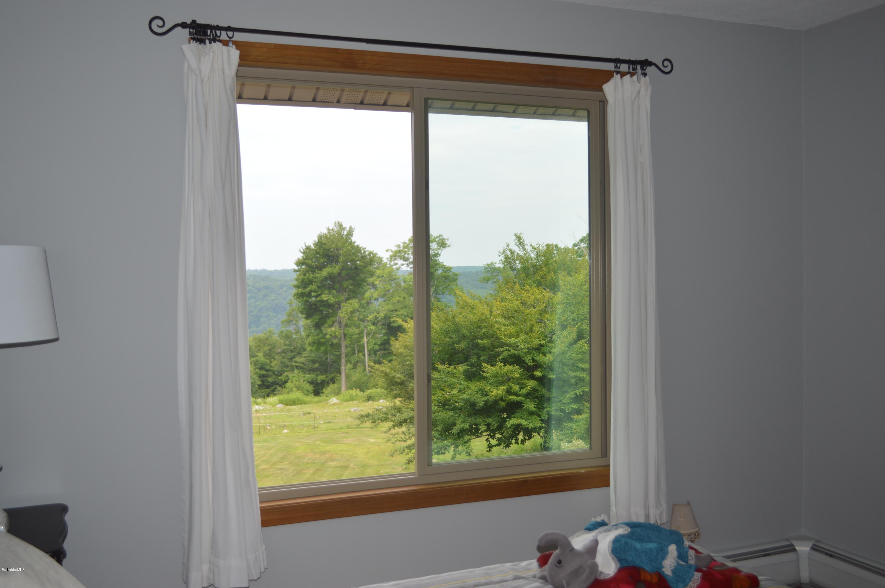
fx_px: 884
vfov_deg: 36.8
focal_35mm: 36
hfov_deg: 53.2
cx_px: 442
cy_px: 294
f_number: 4
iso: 100
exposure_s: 1/160
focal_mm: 24
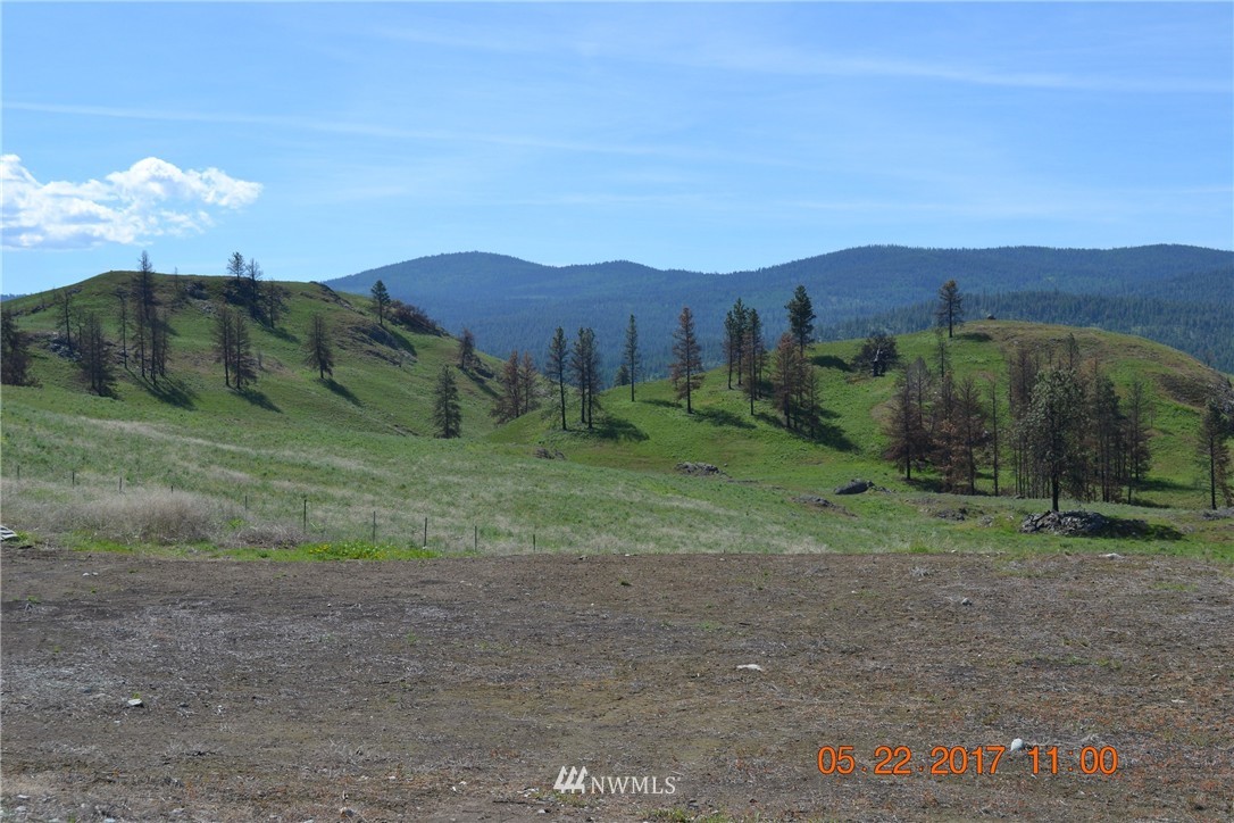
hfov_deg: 38.9
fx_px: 1748
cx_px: 617
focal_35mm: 51
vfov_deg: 26.5
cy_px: 412
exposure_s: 1/250
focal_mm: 34
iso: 100
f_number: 8
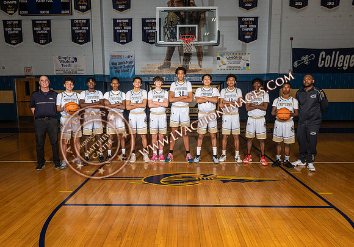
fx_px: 253
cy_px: 124
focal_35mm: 25
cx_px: 173
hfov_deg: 70.0
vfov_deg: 52.0
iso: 125
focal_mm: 24
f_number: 7.1
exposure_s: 1/125
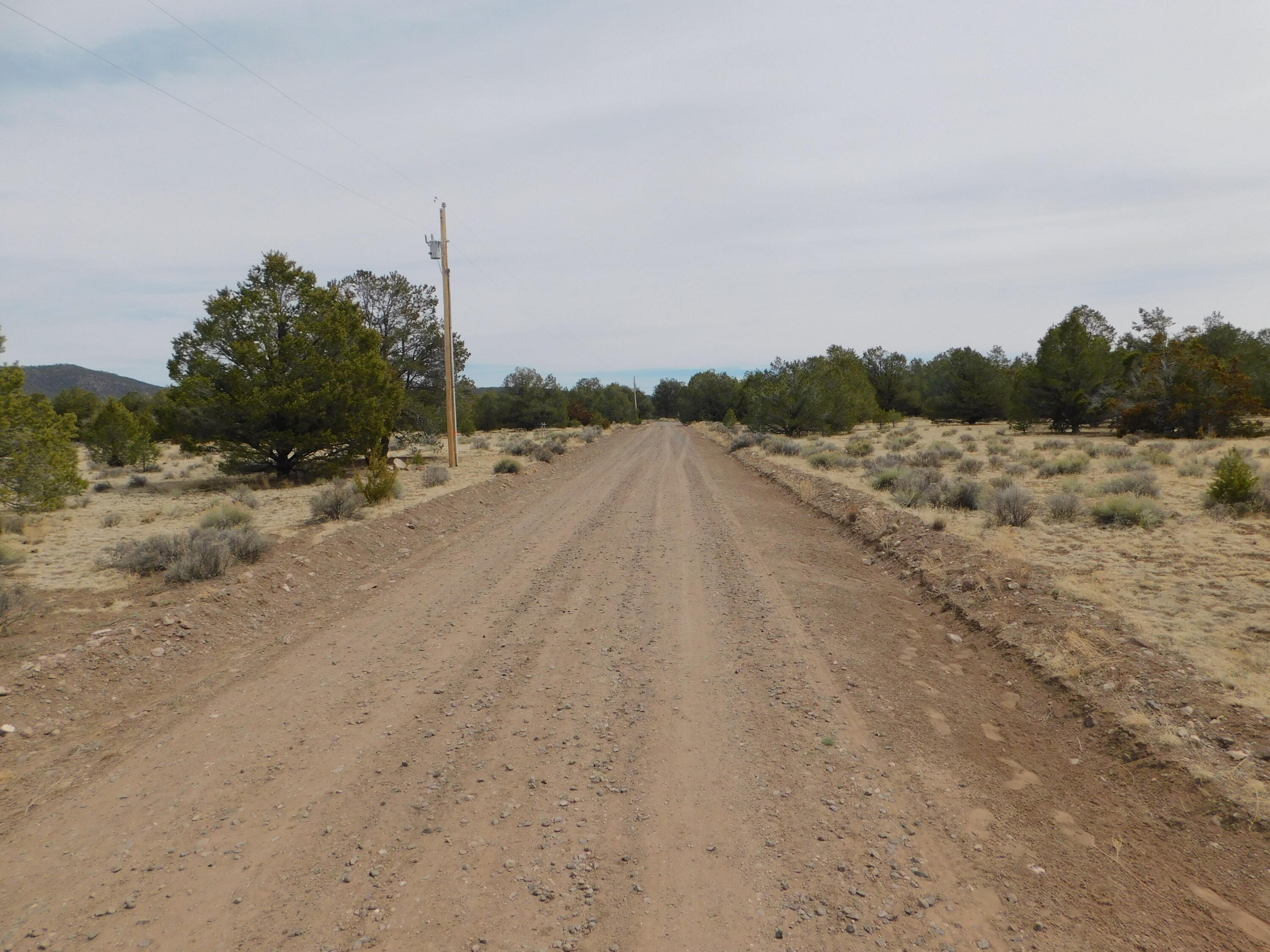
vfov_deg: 58.9
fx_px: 844
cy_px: 476
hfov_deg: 73.9
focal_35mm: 23
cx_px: 635
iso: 125
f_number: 6
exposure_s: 1/800
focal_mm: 4
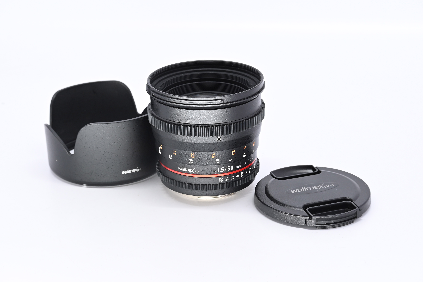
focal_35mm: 75
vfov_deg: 18.2
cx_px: 212
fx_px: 881
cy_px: 141
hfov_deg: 27.0
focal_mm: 50
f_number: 9
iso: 500
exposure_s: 1/100
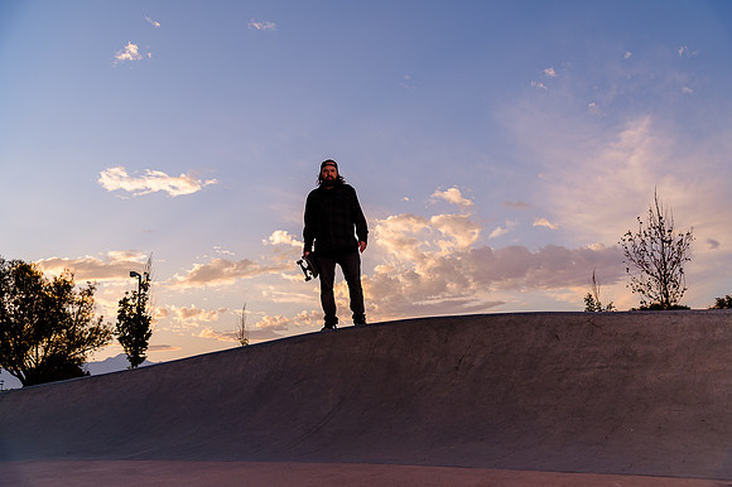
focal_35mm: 30
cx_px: 366
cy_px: 244
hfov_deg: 62.0
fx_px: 610
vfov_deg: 43.6
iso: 400
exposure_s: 1/500
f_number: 5
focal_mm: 30
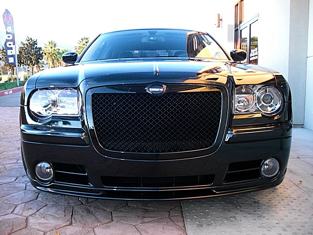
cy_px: 118
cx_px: 156
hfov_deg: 51.4
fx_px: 326
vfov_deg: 39.7
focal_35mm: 36
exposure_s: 1/125
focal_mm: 6.3
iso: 400
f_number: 2.8
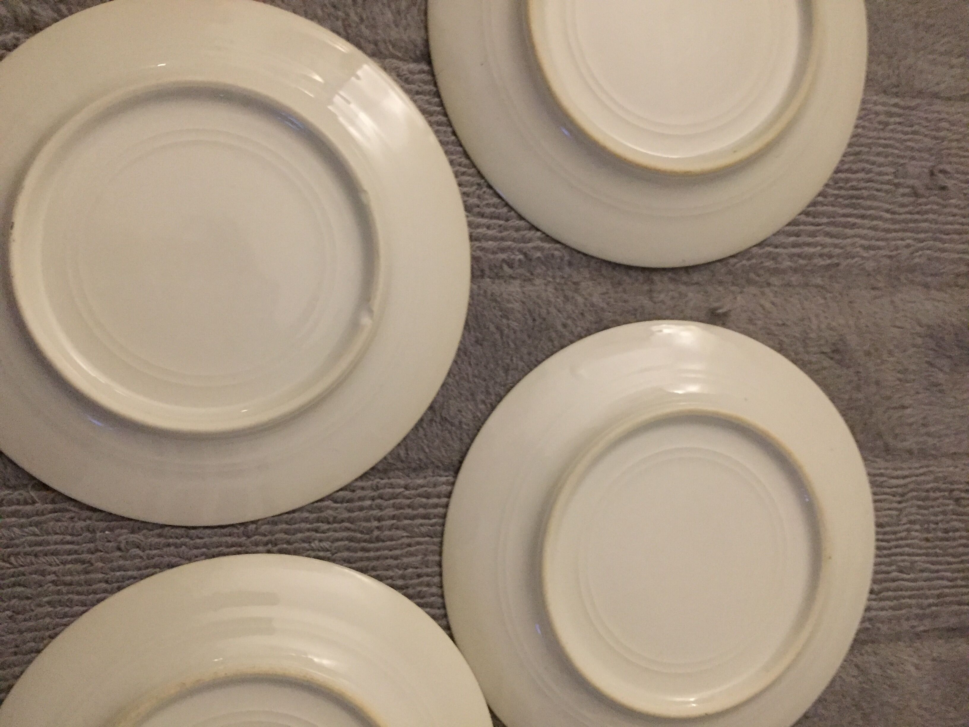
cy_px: 364
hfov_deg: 61.7
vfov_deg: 48.2
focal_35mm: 29
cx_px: 484
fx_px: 812
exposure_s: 1/17
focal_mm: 4.15
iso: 500
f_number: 2.2
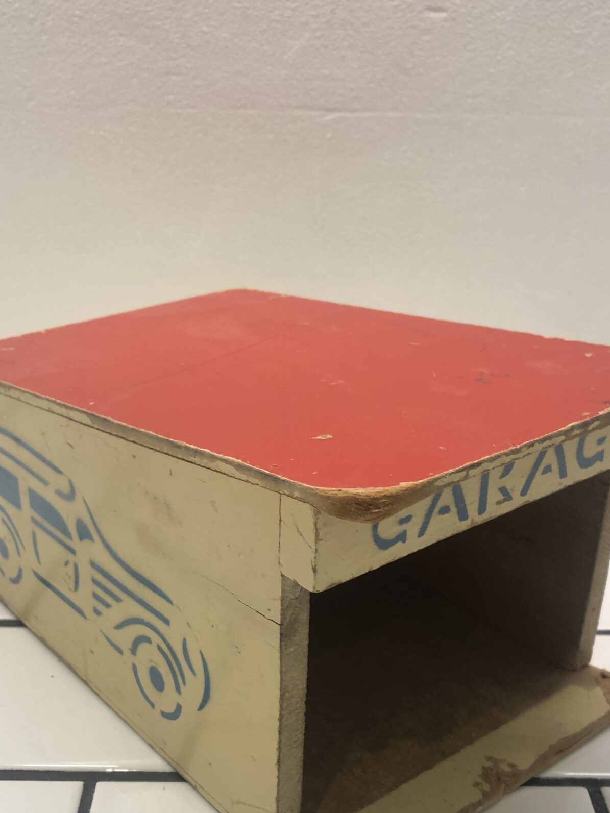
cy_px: 501
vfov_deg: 41.8
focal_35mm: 45
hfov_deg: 32.2
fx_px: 1057
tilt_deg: -28.4
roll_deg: -1.7
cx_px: 294
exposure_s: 1/20
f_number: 1.8
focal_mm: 3.99
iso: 32
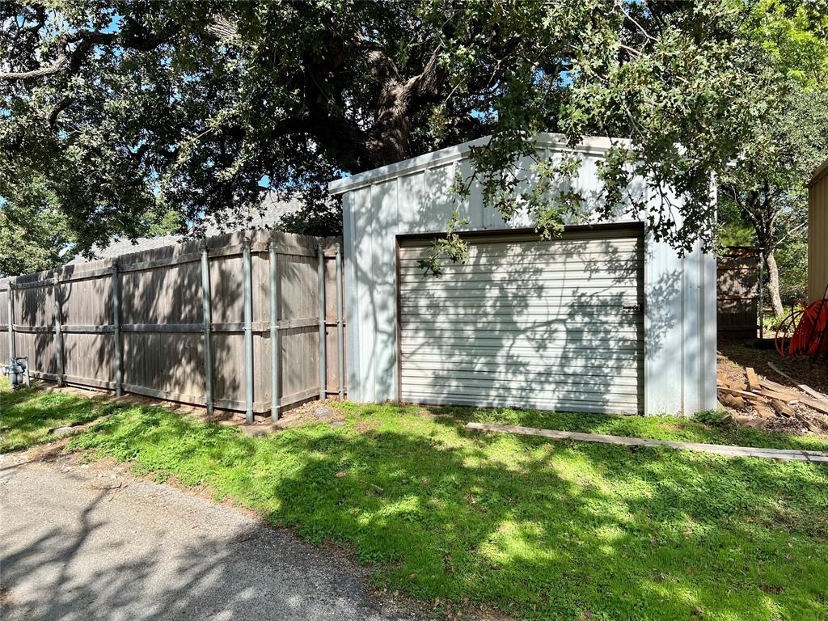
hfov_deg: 67.3
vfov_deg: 53.1
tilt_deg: -2.4
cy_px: 310
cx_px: 414
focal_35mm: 26
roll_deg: +1.2
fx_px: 622
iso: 50
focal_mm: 5.7
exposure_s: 1/3165
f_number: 1.5
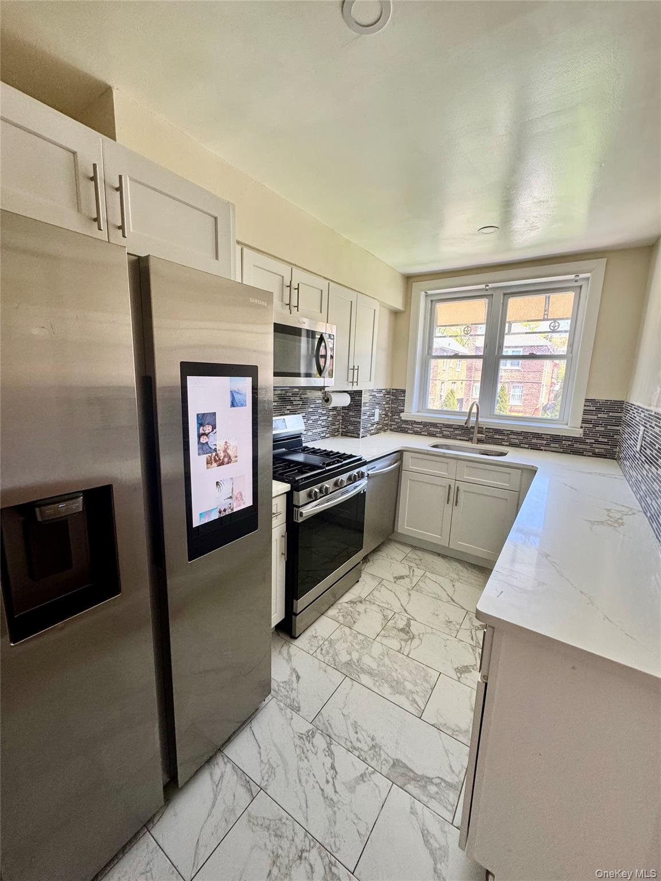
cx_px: 330
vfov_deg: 102.1
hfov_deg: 85.7
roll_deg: -1.5
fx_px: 356
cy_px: 440
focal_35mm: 14
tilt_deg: -10.2
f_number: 2.2
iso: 200
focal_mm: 2.22
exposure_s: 1/120
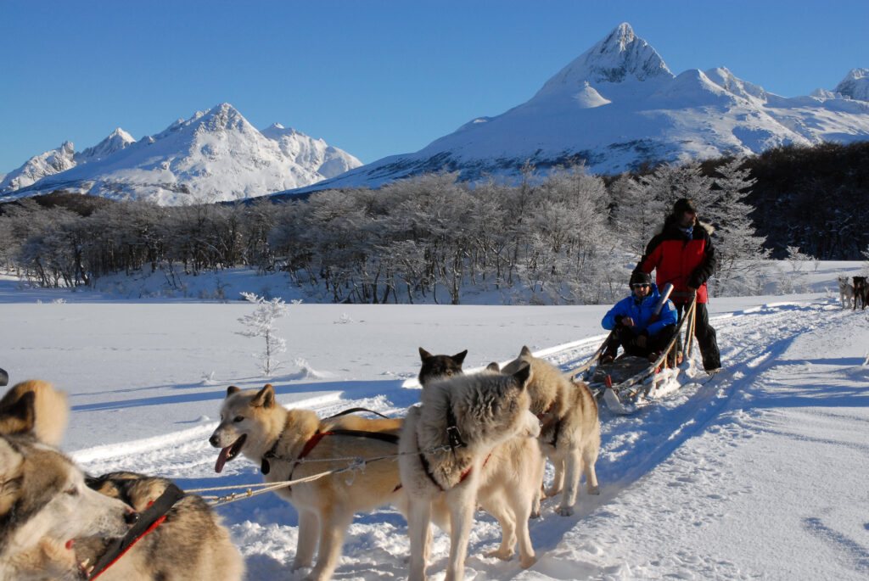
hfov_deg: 47.9
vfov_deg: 33.1
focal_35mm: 40
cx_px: 434
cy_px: 290
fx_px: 979
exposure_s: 1/320
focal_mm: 27
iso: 400
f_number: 14
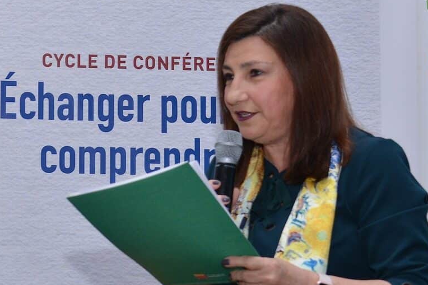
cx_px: -123
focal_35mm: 118
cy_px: 143
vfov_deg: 11.6
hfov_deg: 16.4
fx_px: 1402
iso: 800
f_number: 5.6
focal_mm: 44
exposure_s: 1/125
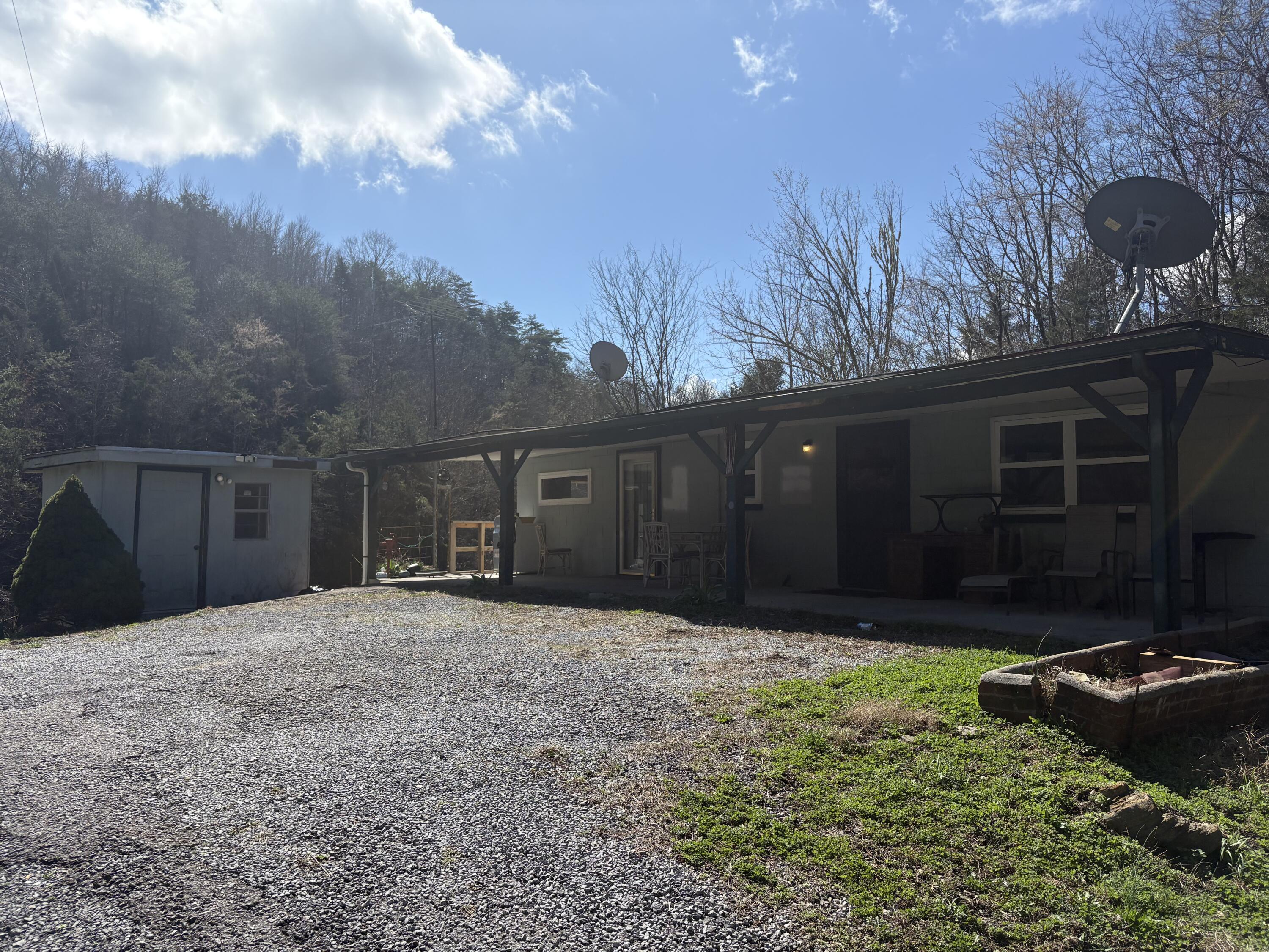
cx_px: 634
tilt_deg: +3.4
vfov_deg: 53.1
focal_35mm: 26
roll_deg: +0.3
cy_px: 476
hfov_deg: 67.3
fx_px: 953
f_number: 1.6
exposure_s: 1/8850
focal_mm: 5.96
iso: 50
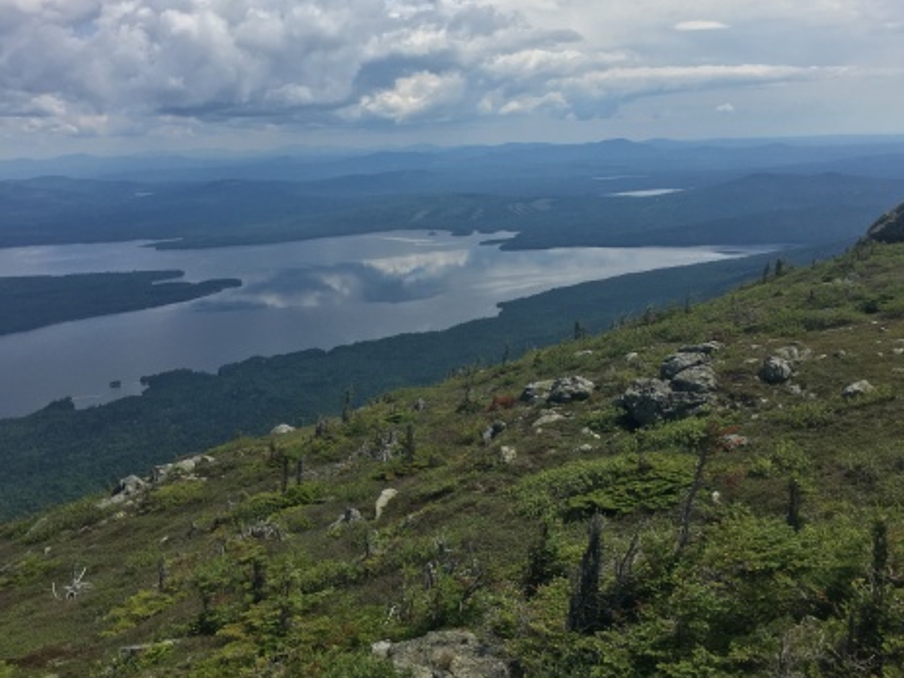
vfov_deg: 36.0
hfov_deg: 46.8
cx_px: 436
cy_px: 329
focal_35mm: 40
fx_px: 1045
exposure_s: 1/2137
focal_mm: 4.15
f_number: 2.2
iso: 25
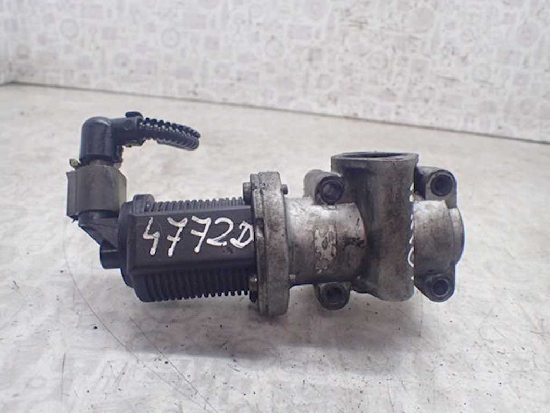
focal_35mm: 30
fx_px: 477
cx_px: 275
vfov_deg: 46.8
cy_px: 206
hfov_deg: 60.0
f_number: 2.3
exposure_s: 1/125
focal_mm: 5.5
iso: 500
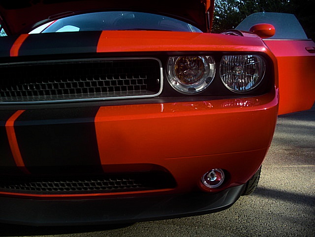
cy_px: 118
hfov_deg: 51.4
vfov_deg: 39.7
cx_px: 158
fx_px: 328
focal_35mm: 36
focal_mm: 6.3
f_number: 2.8
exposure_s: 1/250
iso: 50
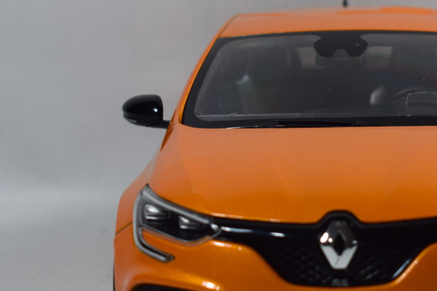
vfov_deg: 8.5
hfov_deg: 12.7
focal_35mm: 161
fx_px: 1954
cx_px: 328
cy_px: 119
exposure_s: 1/60
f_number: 8
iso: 400
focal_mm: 48
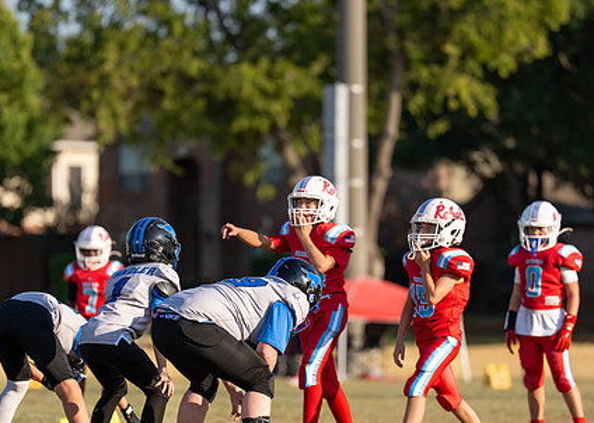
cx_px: 283
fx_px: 5056
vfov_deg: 4.8
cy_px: 257
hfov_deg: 6.7
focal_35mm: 300
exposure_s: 1/1600
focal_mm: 200
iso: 125
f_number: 3.2
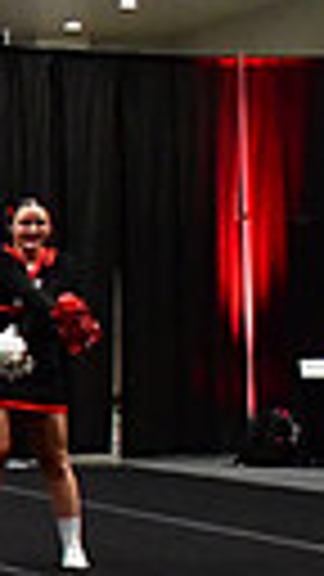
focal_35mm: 161
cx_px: -968
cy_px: 340
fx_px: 2459
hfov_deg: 6.2
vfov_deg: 13.4
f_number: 4
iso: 3200
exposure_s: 1/400
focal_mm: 23
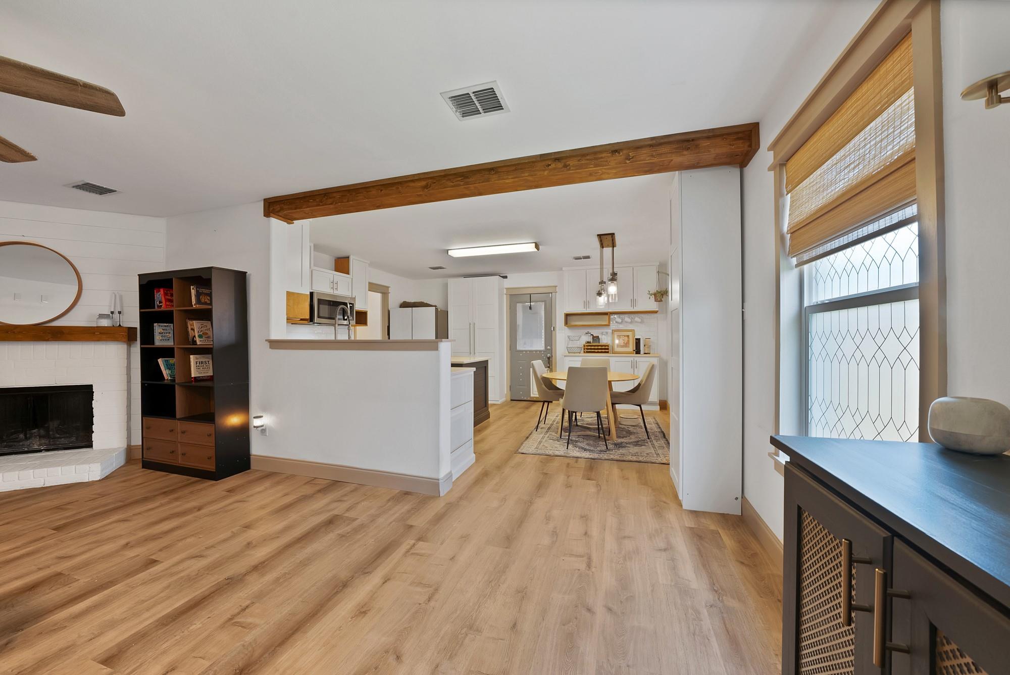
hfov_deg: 112.6
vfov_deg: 90.1
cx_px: 505
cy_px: 338
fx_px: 337
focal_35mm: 12
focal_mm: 12
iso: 640
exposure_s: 1/1.67
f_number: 9
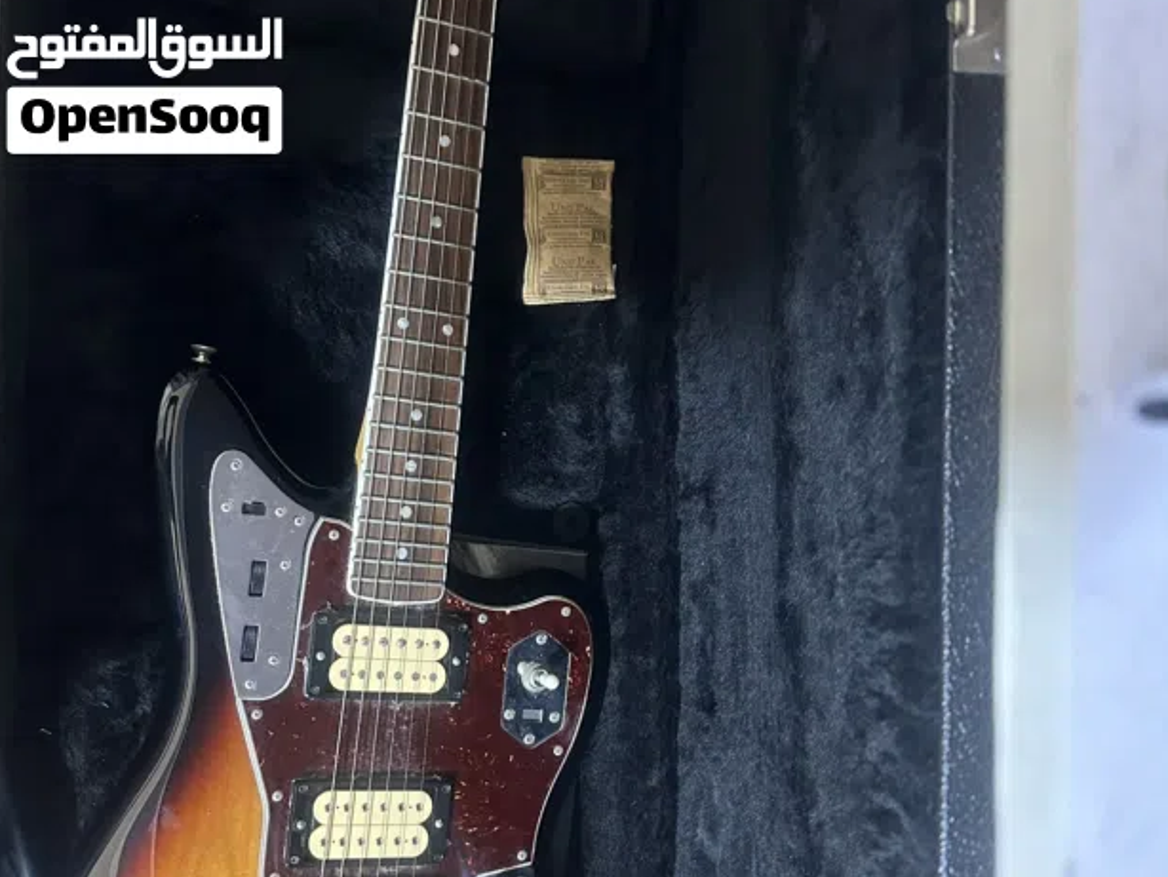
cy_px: 428
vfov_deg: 54.9
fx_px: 844
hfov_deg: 69.4
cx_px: 569
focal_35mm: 25
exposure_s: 1/25
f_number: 1.78
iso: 800
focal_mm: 6.86
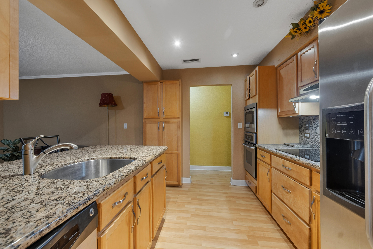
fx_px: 155
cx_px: 186
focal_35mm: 15
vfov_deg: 77.3
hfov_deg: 100.4
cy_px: 124
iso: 320
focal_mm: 10
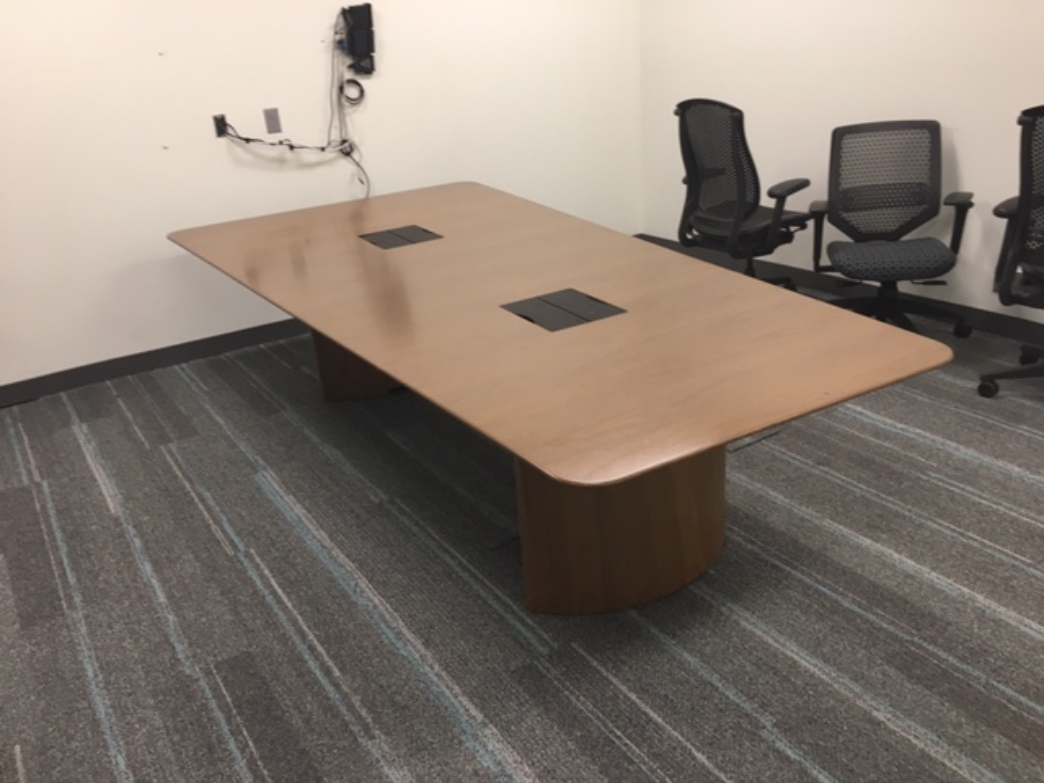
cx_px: 522
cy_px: 392
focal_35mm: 29
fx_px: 875
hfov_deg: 61.7
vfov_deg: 48.2
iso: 50
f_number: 2.2
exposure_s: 1/30
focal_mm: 4.15
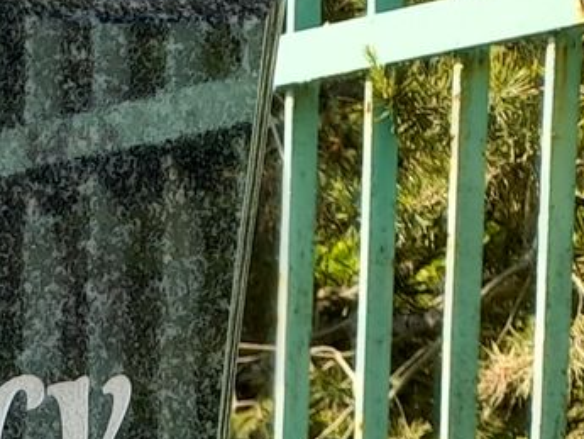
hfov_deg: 11.1
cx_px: -894
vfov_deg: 9.6
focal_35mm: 145
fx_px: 2447
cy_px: 880
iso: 20
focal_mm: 4.6
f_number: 2
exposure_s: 1/134
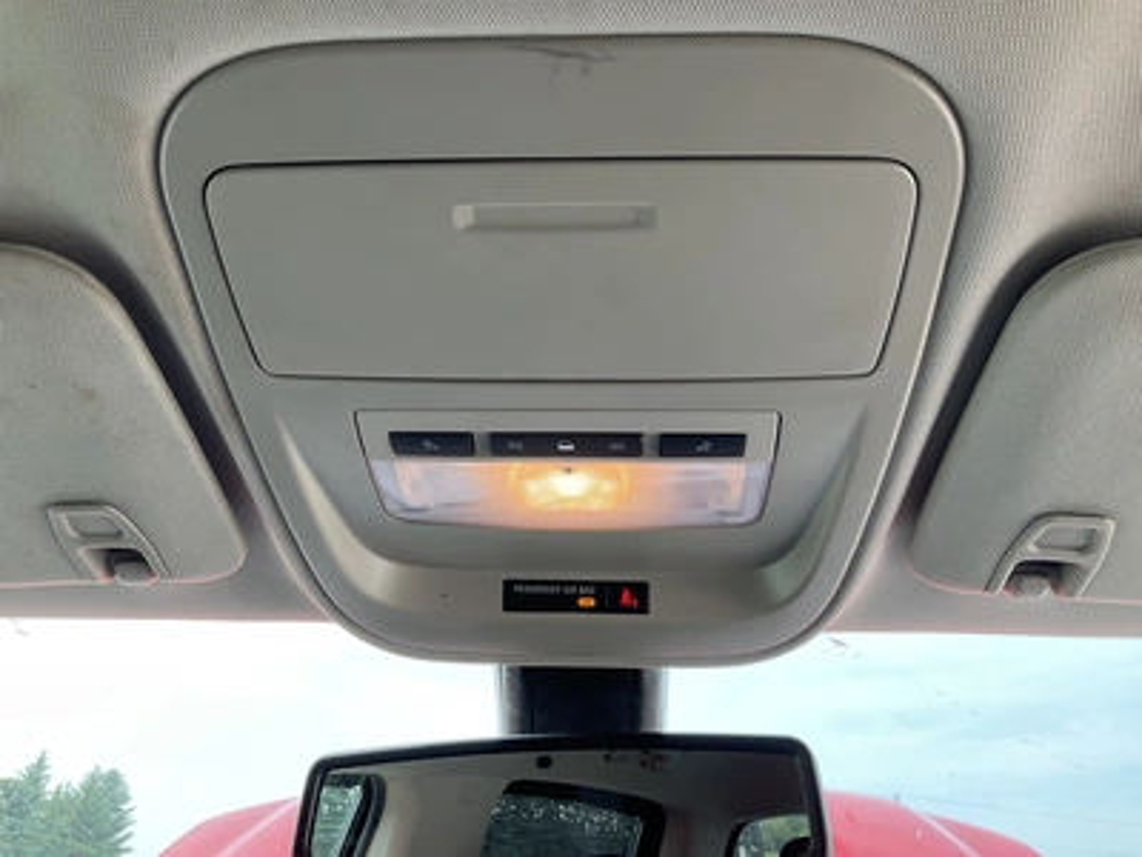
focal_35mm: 29
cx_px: 571
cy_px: 428
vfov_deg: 48.2
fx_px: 957
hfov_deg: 61.7
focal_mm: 3
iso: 32
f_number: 1.8
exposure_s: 1/172
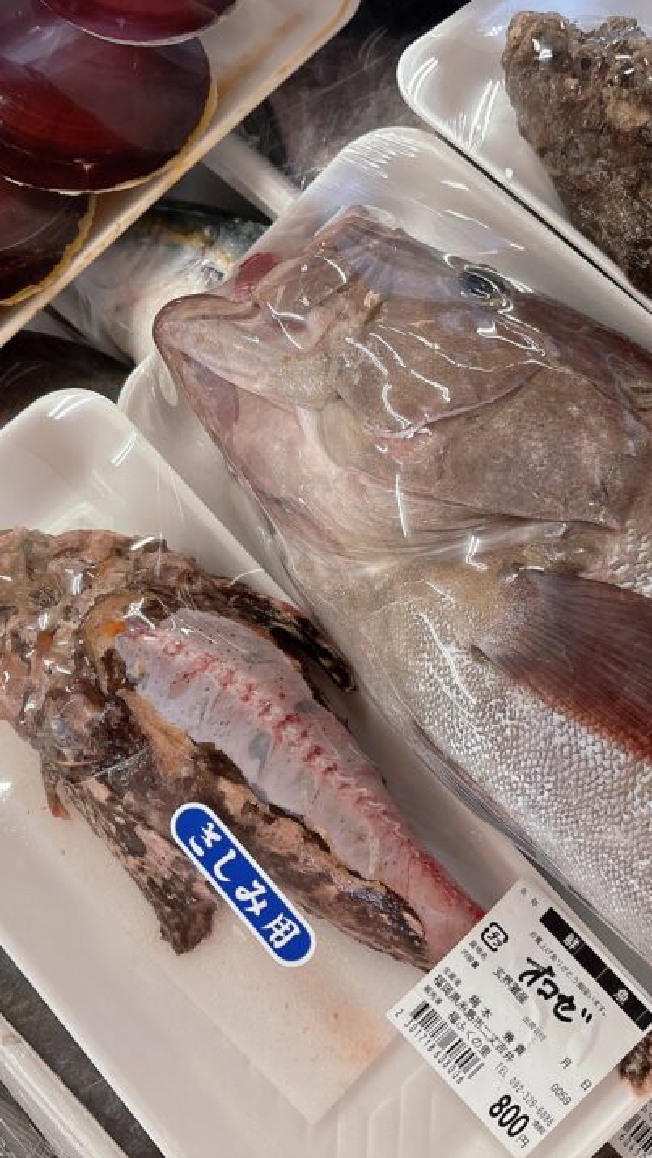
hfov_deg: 31.0
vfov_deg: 52.8
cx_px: 427
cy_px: 581
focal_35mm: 38
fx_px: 1167
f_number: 1.6
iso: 100
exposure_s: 1/60
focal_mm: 5.96
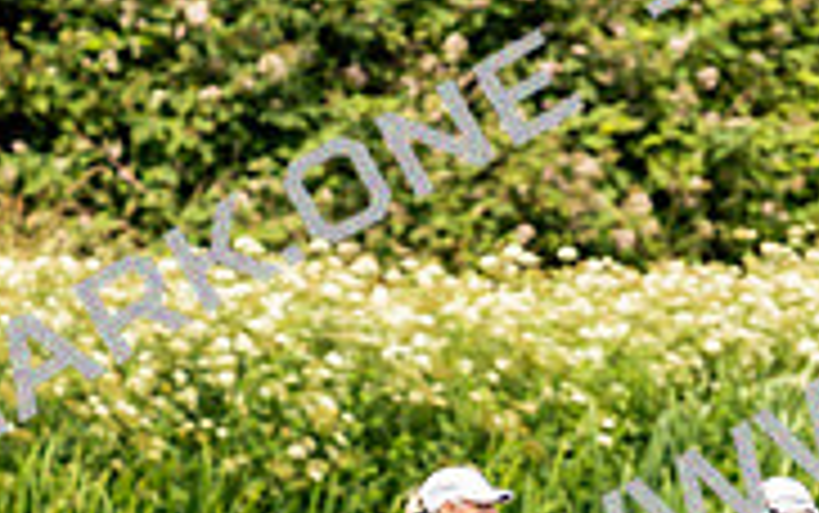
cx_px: 1053
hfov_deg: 1.1
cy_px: 632
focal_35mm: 1947
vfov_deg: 0.7
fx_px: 43485
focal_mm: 600
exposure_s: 1/2000
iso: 250
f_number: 6.3
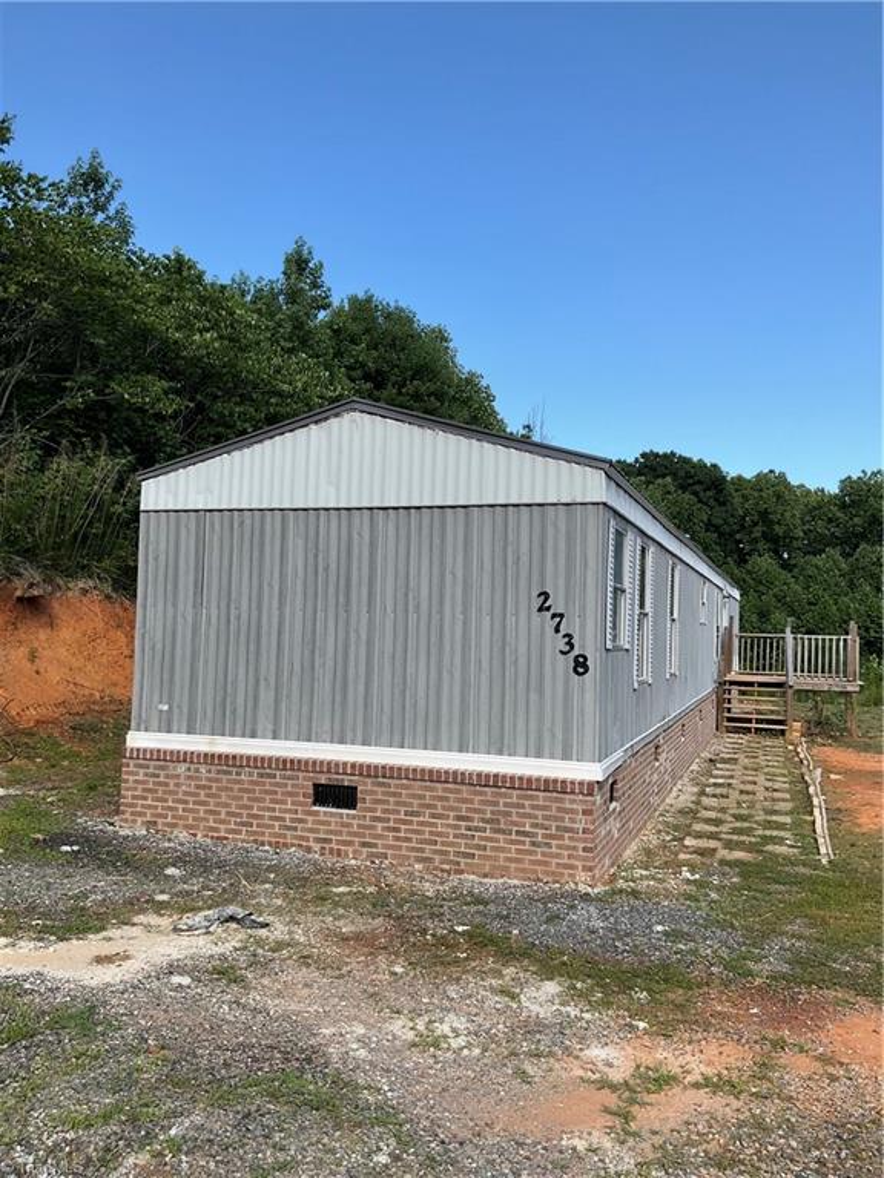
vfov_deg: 61.7
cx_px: 442
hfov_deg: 48.2
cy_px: 589
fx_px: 987
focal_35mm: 29
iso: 25
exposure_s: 1/1055
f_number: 1.8
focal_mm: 3
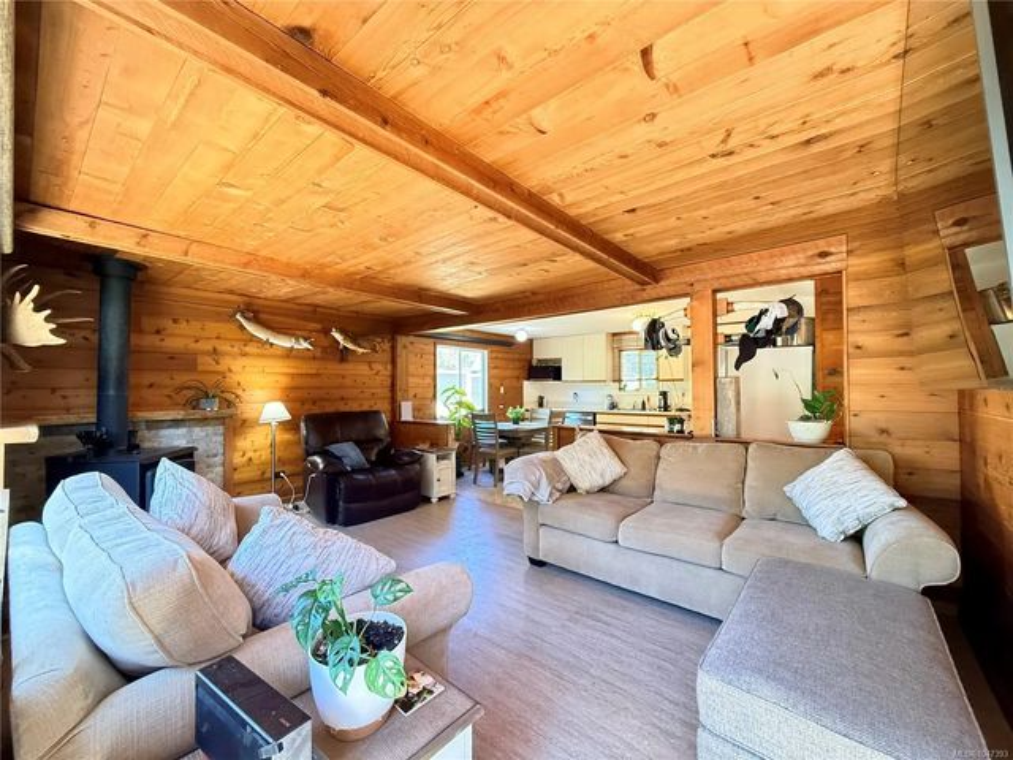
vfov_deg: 85.7
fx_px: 410
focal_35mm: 14
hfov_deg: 102.1
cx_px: 506
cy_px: 380
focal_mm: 2.22
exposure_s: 1/60
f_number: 2.2
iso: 500
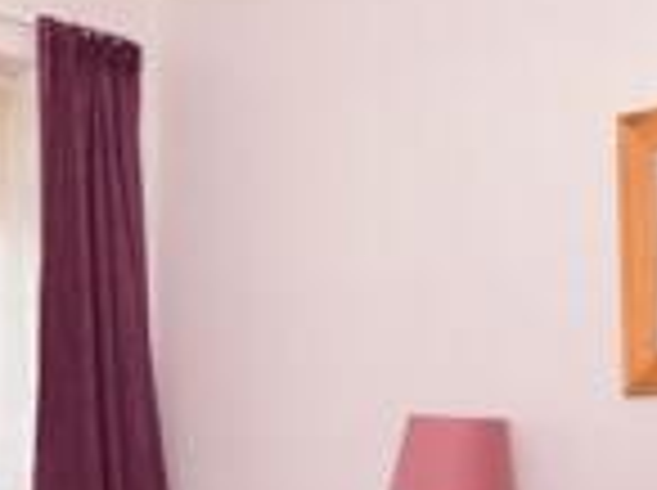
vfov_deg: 22.0
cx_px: 162
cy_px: 447
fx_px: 1232
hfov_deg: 29.4
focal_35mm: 65
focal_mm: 10
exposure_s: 1/80
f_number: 7.1
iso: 400
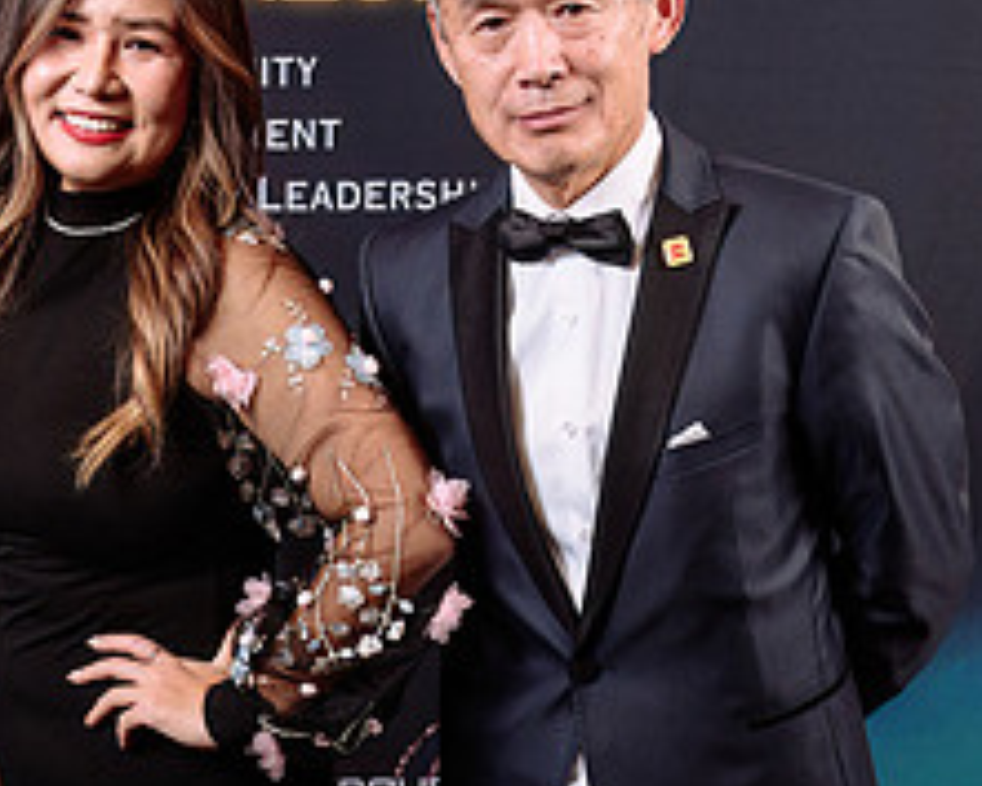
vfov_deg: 19.4
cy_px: 503
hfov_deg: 23.7
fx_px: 2297
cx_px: 158
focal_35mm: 79
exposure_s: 1/125
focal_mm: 29.5
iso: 500
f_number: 4
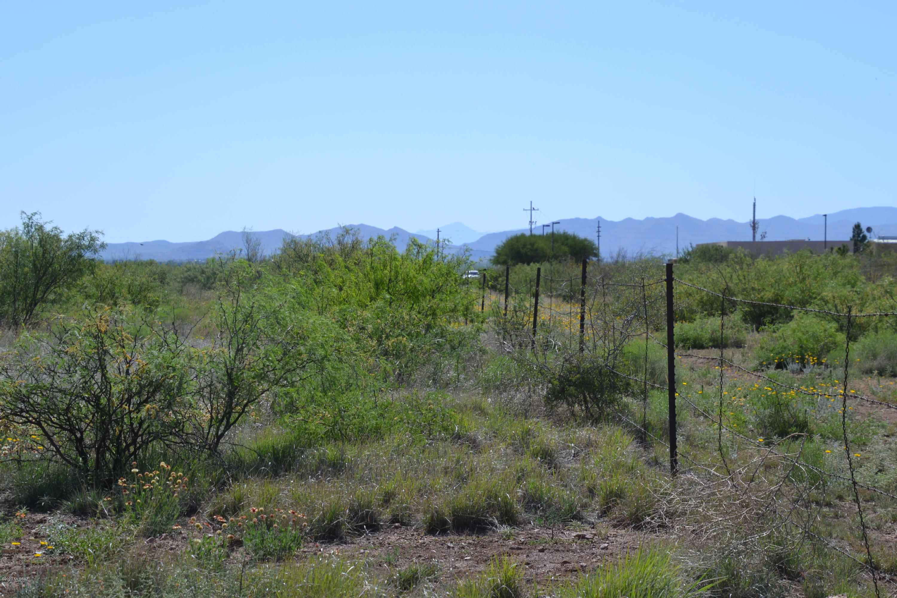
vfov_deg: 14.0
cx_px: 448
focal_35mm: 98
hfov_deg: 20.9
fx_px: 2429
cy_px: 299
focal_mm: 65
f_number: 8
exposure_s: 1/250
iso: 100
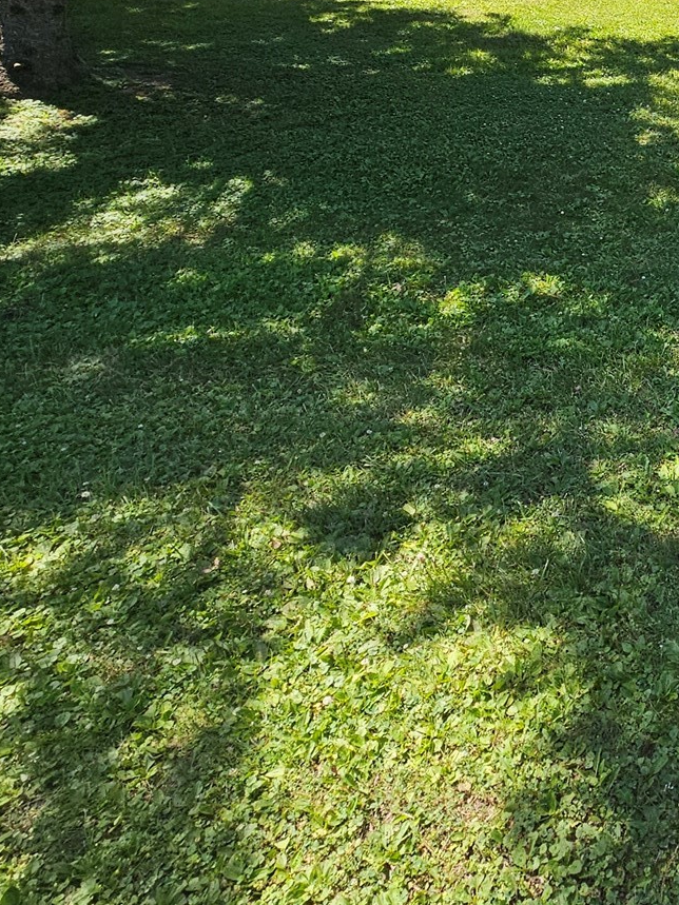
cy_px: 146
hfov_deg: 36.5
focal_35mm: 31
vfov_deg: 53.4
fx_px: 811
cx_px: 788
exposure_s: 1/841
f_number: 2.2
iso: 50
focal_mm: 2.2
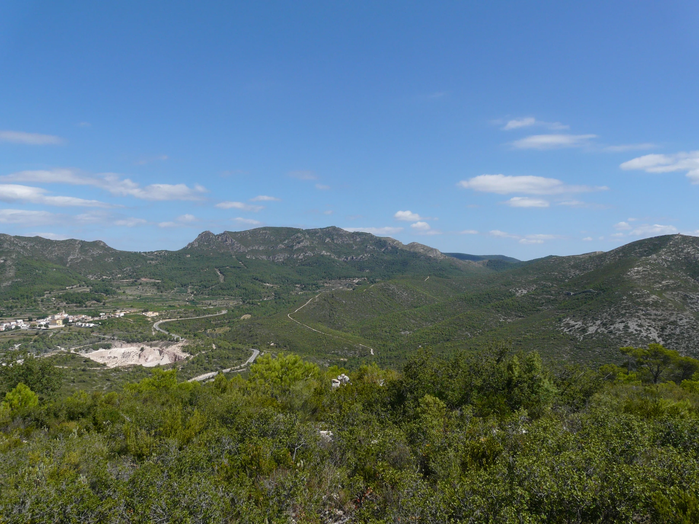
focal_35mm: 28
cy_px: 262
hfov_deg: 63.4
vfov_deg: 49.7
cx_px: 350
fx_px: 565
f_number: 6.3
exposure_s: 1/400
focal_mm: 4.6
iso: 100
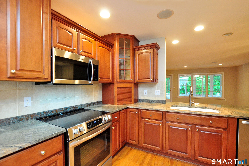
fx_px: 104
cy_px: 83
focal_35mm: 15
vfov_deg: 77.2
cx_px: 124
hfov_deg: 100.5
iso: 800
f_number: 4.5
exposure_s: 1/30
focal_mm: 10
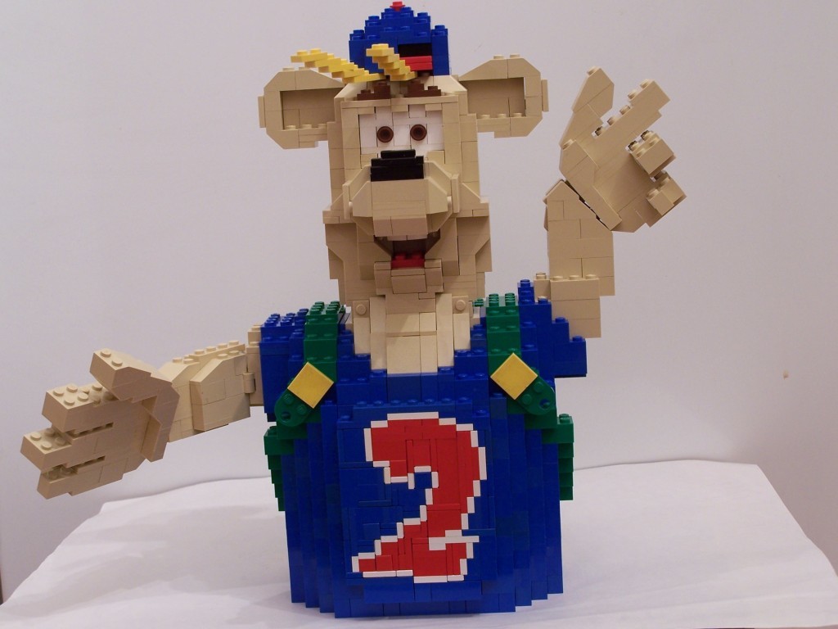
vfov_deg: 21.9
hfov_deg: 29.0
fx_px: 1622
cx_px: 419
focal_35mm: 67
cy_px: 314
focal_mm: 11.1
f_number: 3.2
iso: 80
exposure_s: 1/3
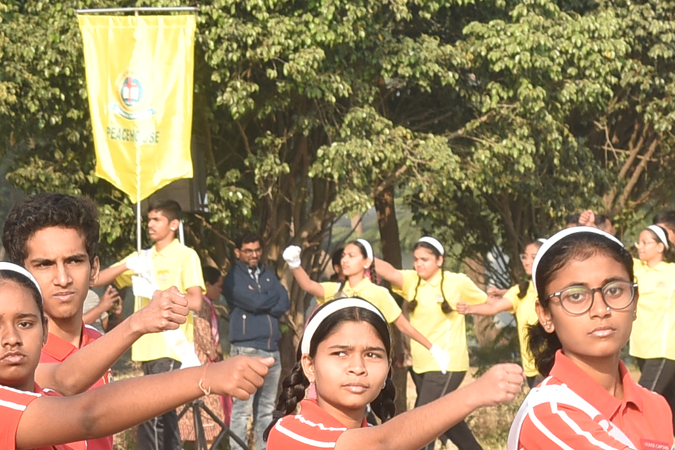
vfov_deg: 4.3
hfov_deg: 6.4
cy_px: 323
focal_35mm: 323
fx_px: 6054
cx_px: 119
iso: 320
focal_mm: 62
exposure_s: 1/250
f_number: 8
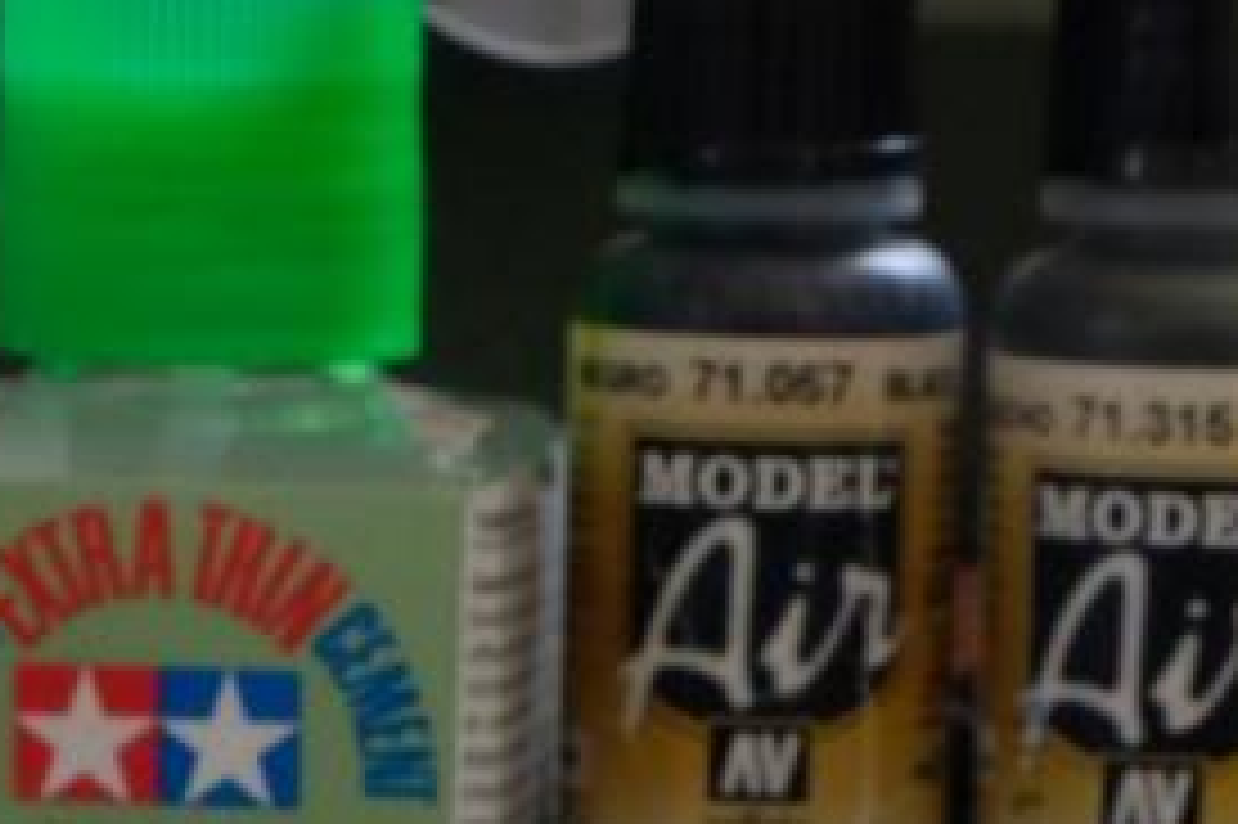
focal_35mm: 134
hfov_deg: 15.2
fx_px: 4605
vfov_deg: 10.1
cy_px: 826
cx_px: 149
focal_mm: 30.9
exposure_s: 1.3
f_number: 13
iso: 400
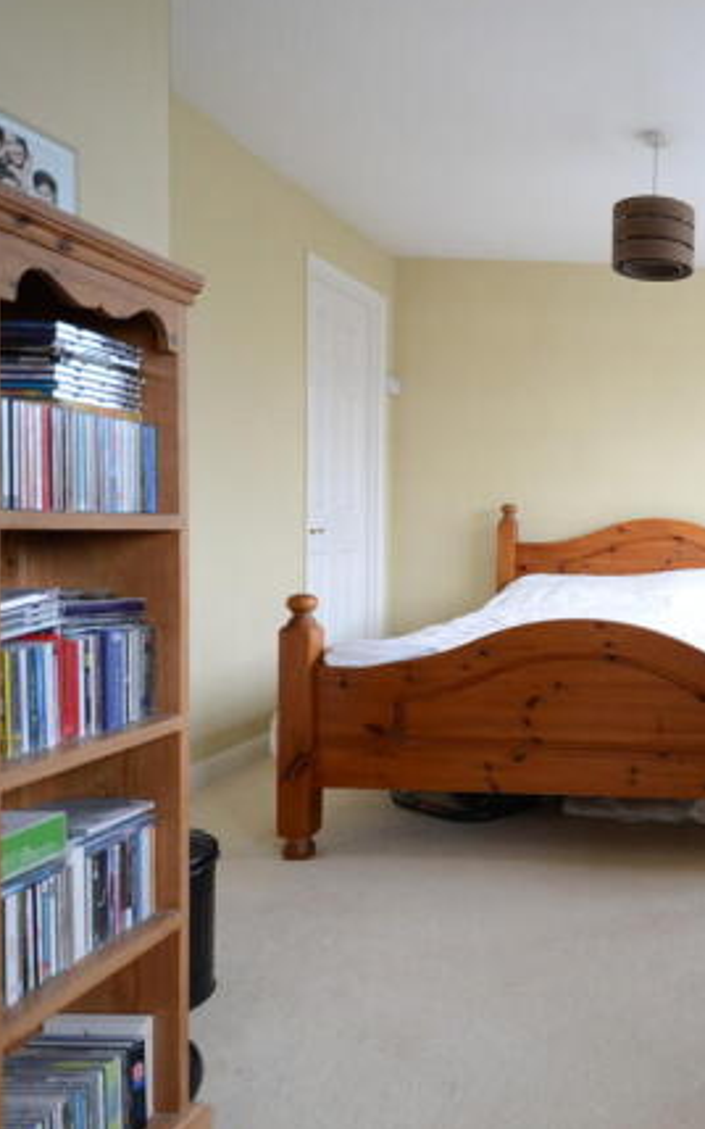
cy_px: 562
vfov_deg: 66.5
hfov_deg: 38.5
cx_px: 735
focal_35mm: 28
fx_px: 861
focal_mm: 12
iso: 720
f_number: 4.5
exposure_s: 1/30
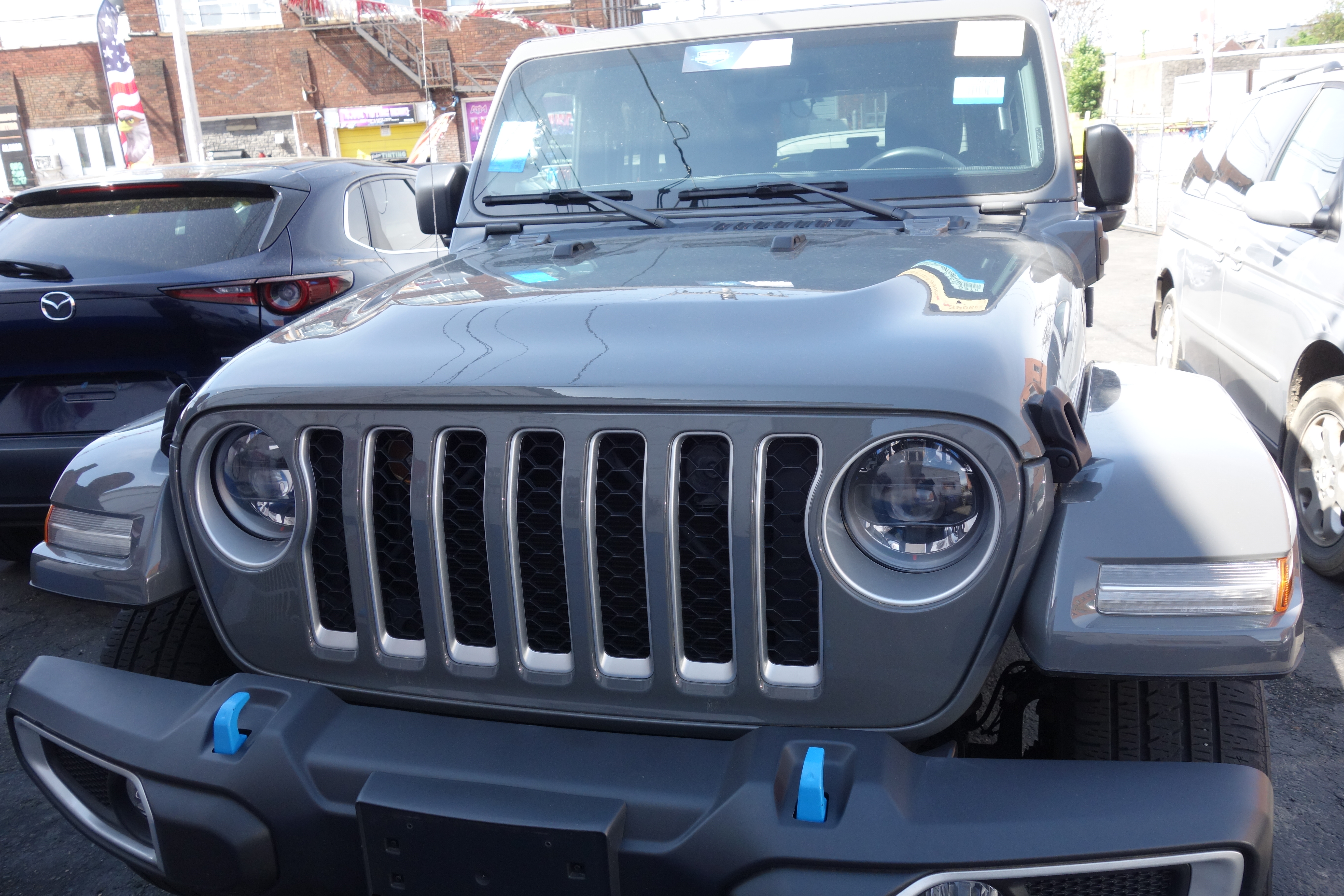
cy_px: 448
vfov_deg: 46.4
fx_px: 1045
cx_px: 672
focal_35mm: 28
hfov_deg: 65.5
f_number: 5
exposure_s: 1/250
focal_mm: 10.4
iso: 320
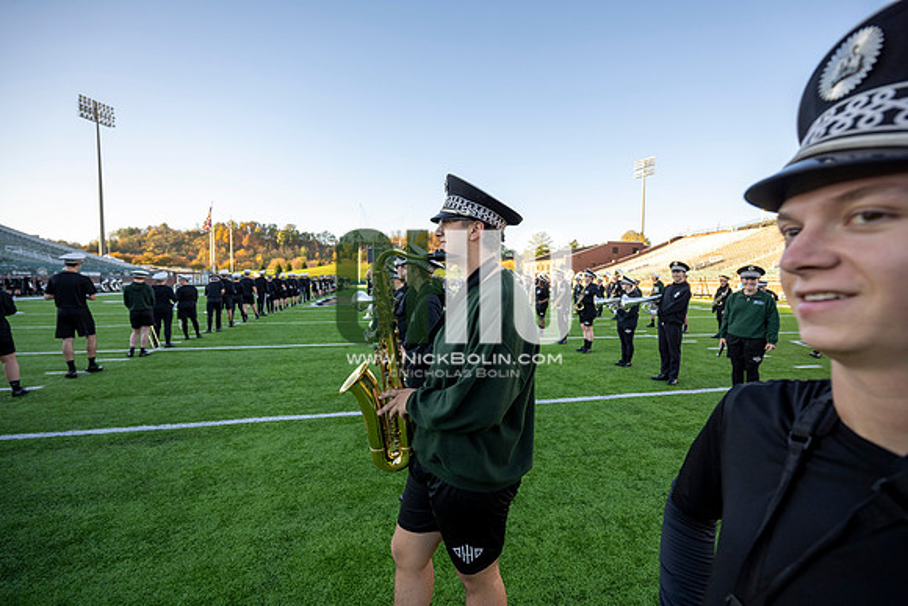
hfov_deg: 104.2
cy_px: 303
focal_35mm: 14
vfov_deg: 81.2
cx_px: 454
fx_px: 353
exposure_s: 1/500
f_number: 4
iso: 320
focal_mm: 14
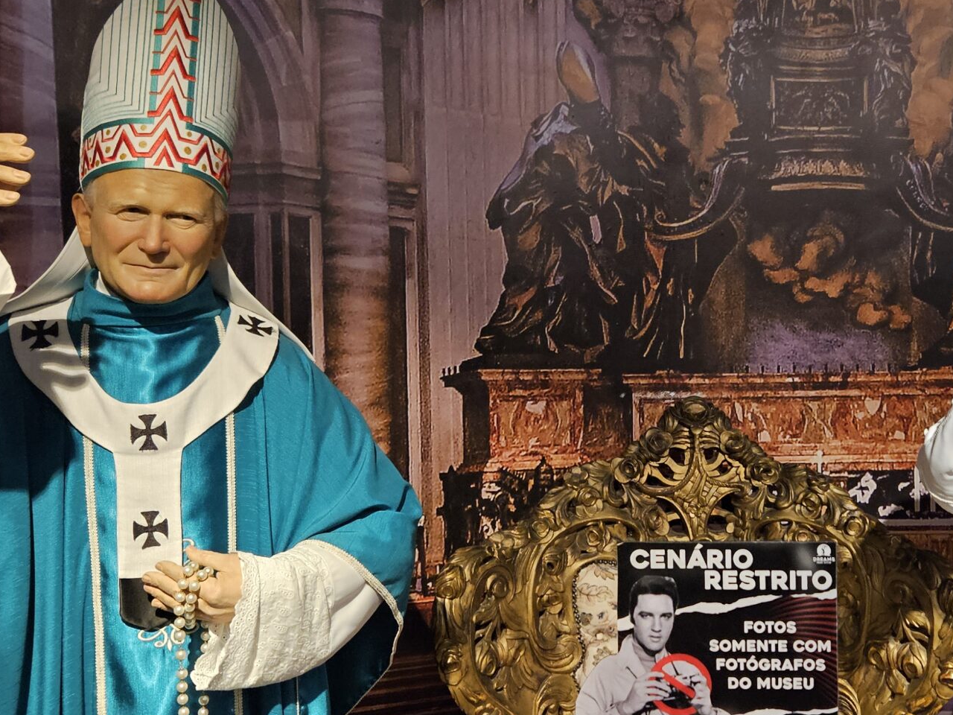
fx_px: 1266
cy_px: 340
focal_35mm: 46
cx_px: 614
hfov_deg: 40.9
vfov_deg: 31.5
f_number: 1.8
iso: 400
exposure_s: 1/120
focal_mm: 5.4
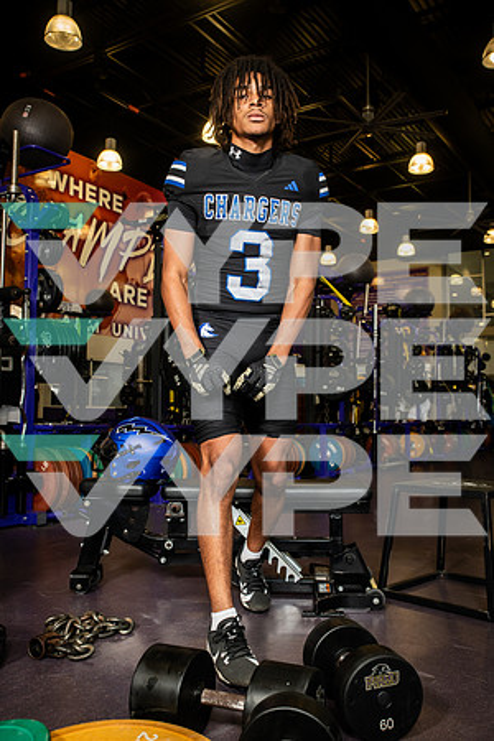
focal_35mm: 34
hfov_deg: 38.9
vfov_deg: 55.8
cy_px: 370
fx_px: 700
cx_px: 247
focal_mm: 34
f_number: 5.6
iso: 500
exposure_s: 1/250
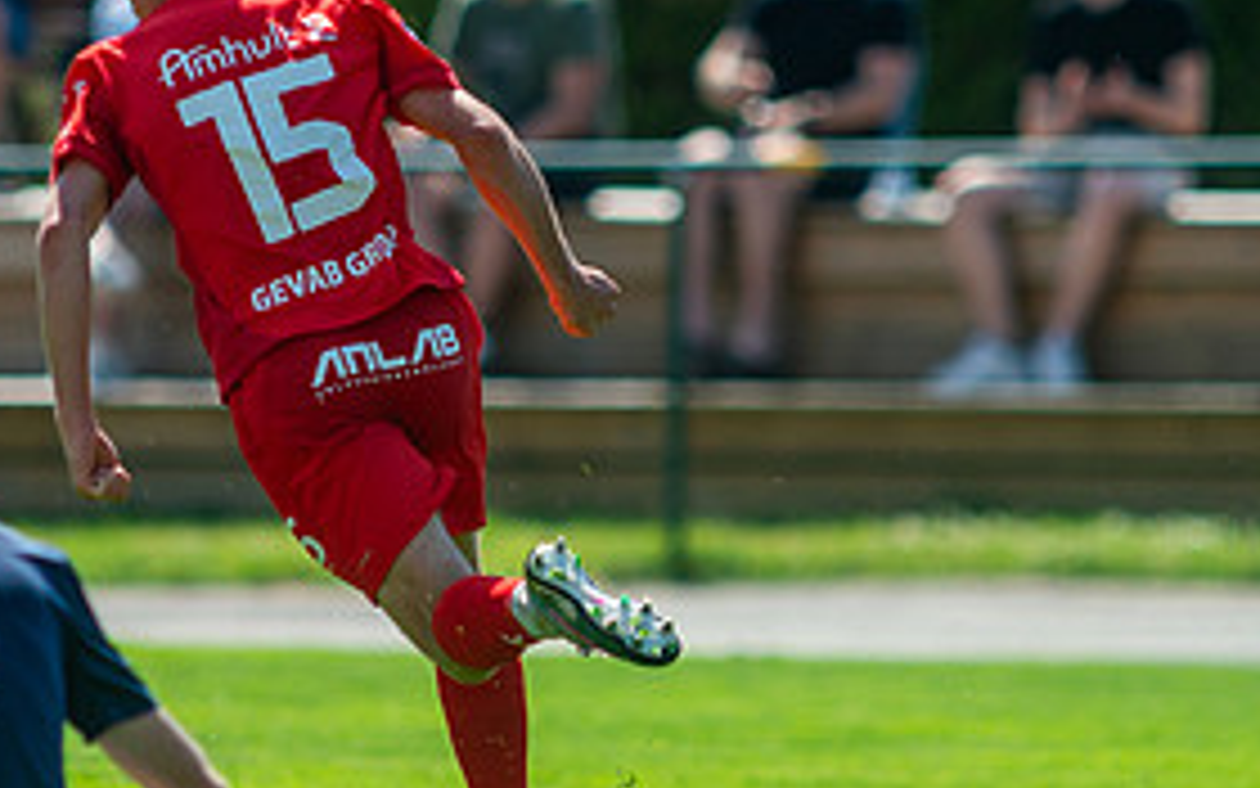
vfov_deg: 1.4
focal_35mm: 913
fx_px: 31352
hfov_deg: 2.3
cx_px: 266
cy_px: 306
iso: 320
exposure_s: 1/2000
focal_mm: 420
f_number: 4
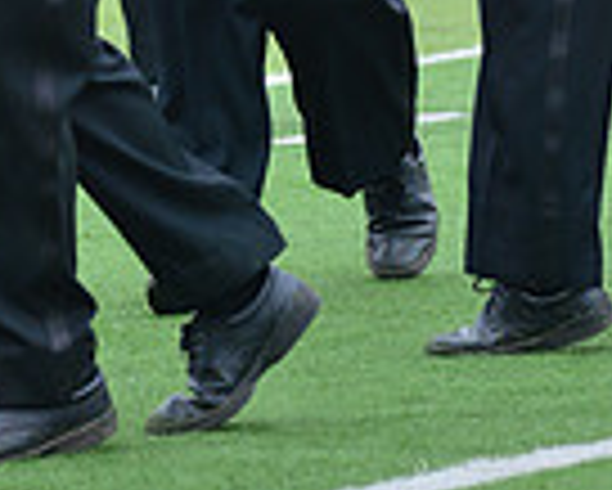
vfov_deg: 2.3
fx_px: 12326
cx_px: 389
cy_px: -441
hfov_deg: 2.8
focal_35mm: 680
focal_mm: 220
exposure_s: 1/400
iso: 200
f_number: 5.6
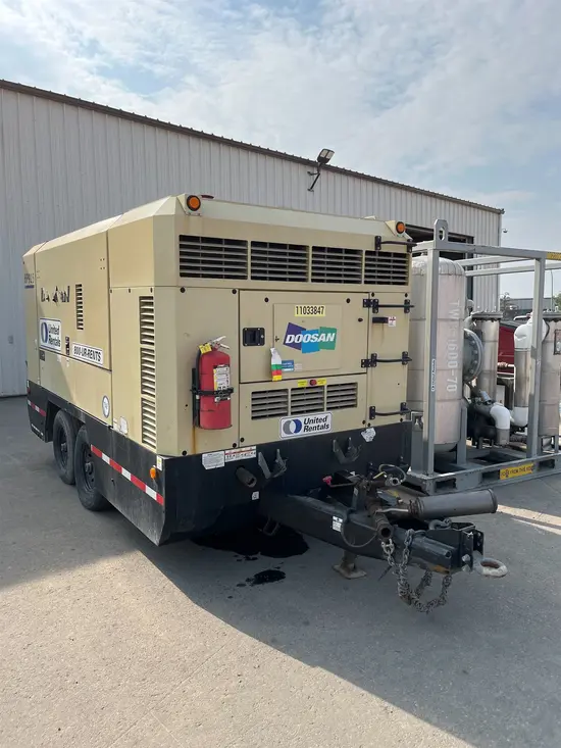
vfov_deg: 67.3
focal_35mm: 26
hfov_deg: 53.1
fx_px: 562
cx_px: 280
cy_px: 374
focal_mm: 5.1
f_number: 1.6
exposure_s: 1/2825
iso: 50
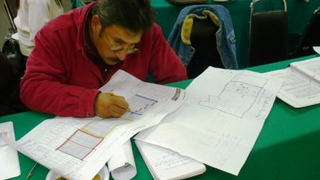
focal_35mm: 39
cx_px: 161
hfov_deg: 51.6
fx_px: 331
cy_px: 94
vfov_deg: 30.4
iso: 100
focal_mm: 5.8
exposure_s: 1/15
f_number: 2.8
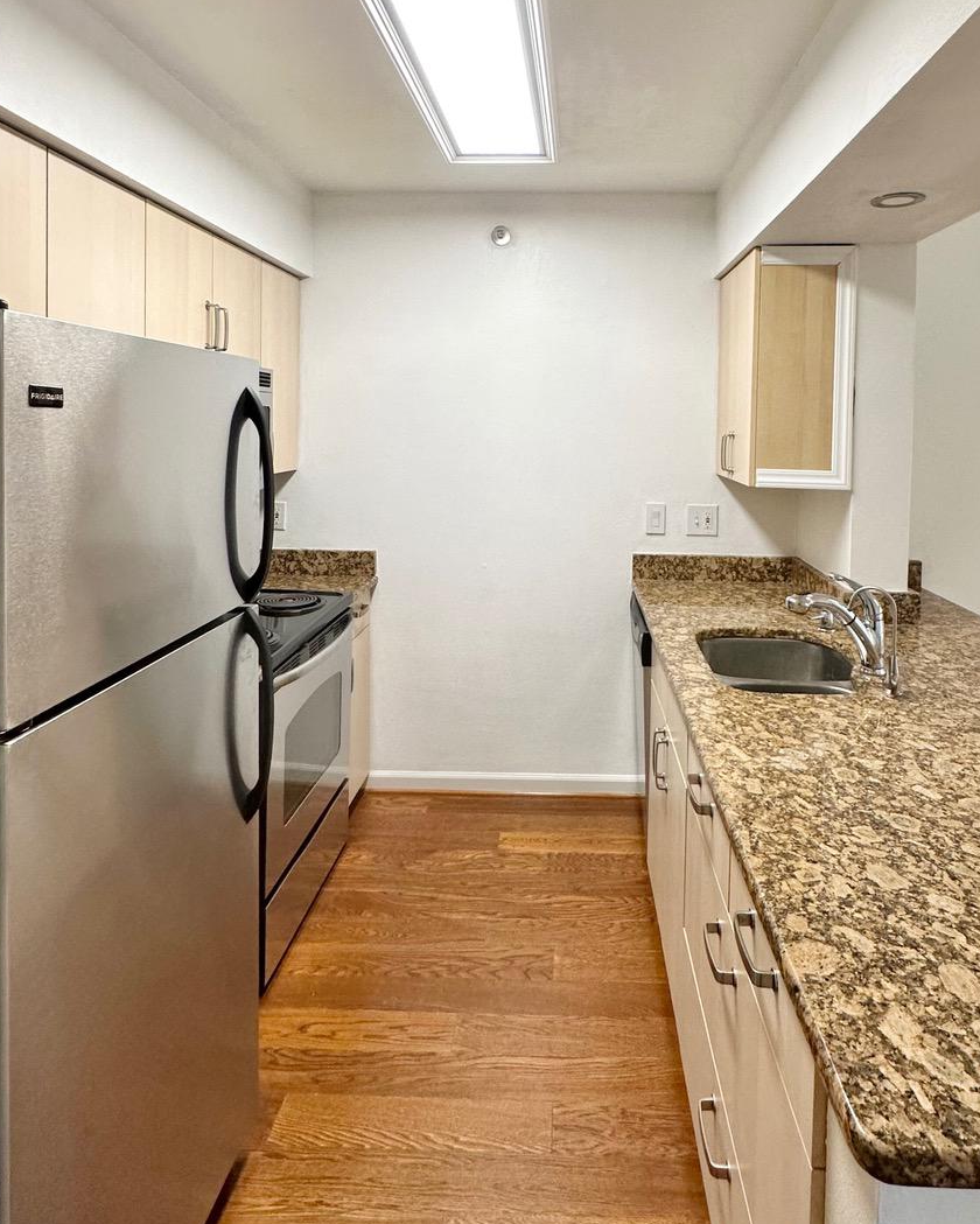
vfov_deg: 79.2
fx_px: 725
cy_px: 474
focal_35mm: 20
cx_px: 561
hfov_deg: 67.8
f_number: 2.2
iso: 160
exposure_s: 1/120
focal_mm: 2.22
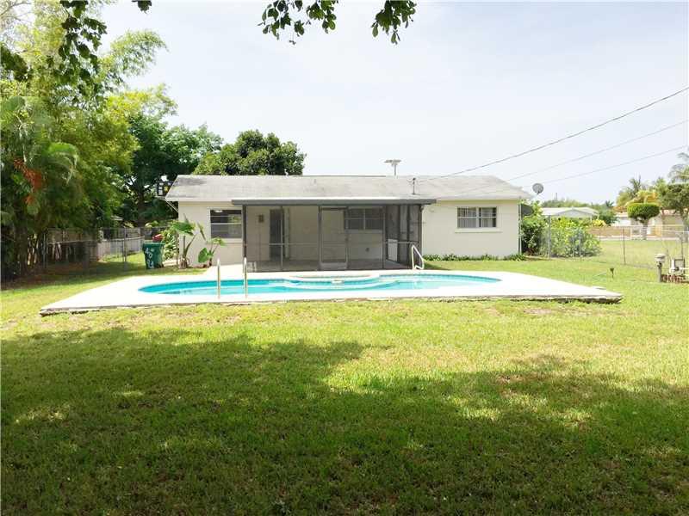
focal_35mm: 29
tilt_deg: -2.9
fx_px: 577
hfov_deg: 61.7
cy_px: 258
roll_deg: +0.8
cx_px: 344
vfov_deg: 48.2
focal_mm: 4.15
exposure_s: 1/2825
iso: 32
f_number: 2.2
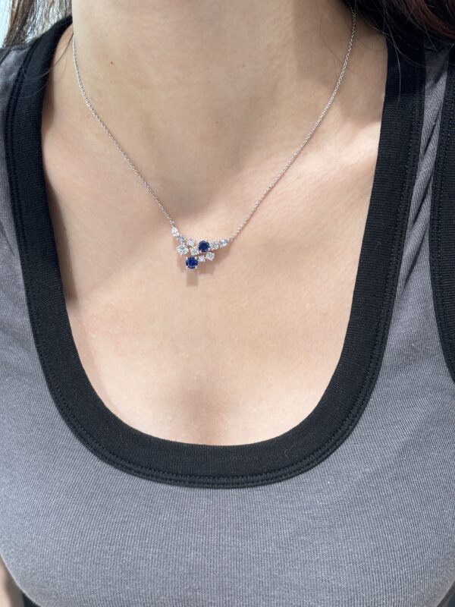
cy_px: 304
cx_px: 228
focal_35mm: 52
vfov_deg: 36.8
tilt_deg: -25.4
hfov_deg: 28.0
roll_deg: +0.9
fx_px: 911
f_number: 1.6
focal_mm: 5.96
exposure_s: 1/104
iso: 50
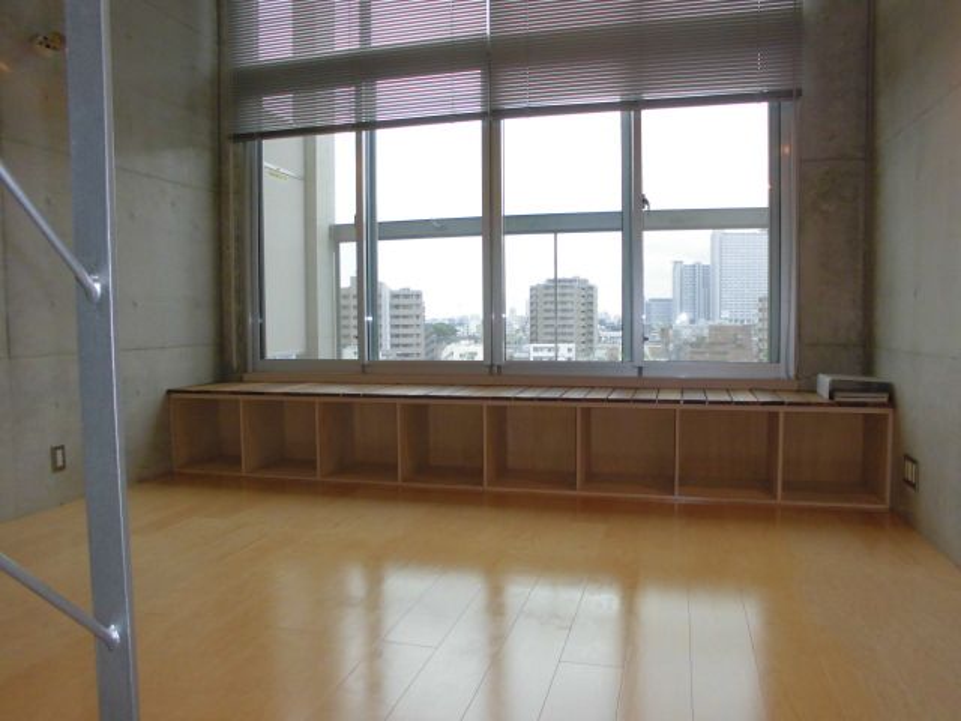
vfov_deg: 53.1
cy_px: 360
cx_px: 480
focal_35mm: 26
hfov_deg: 67.3
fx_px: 722
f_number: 3.5
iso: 100
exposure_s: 1/80
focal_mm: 4.6
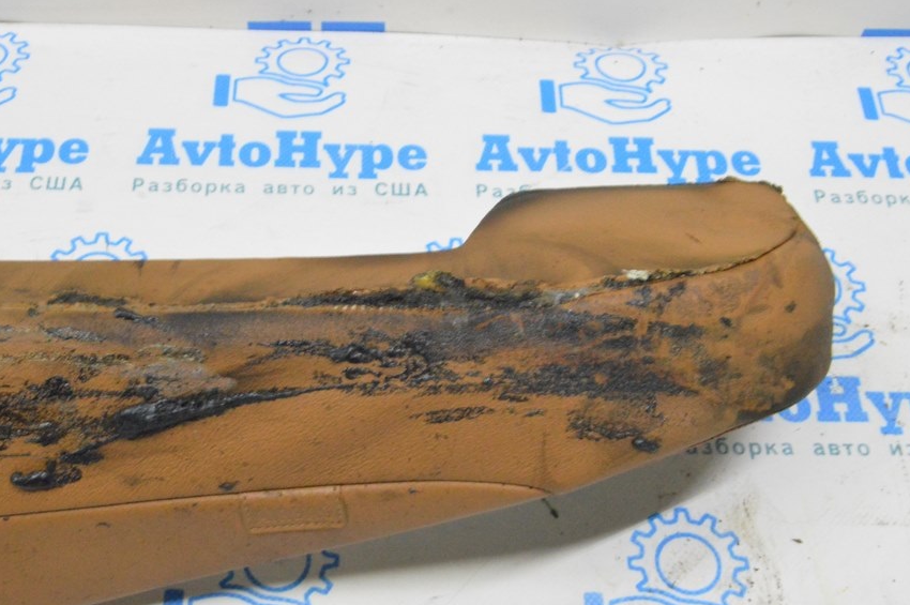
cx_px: 390
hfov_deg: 41.8
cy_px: 327
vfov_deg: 28.6
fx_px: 1187
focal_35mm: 47
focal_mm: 26
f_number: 20
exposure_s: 1/20
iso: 6400
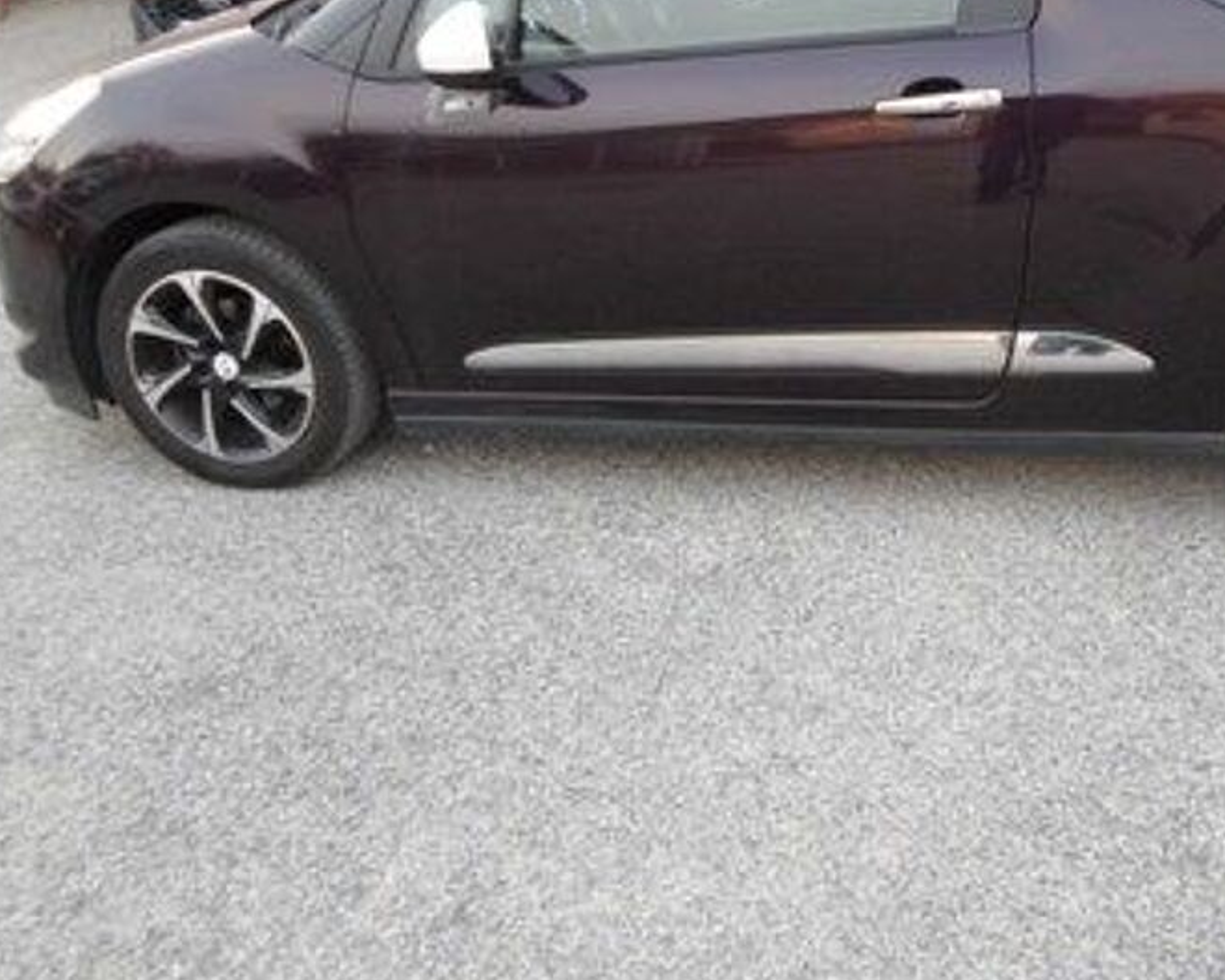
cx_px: 872
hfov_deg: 47.8
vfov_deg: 40.0
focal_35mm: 37
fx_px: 1341
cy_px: 410
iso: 80
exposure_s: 1/30
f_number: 2.5
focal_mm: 4.5
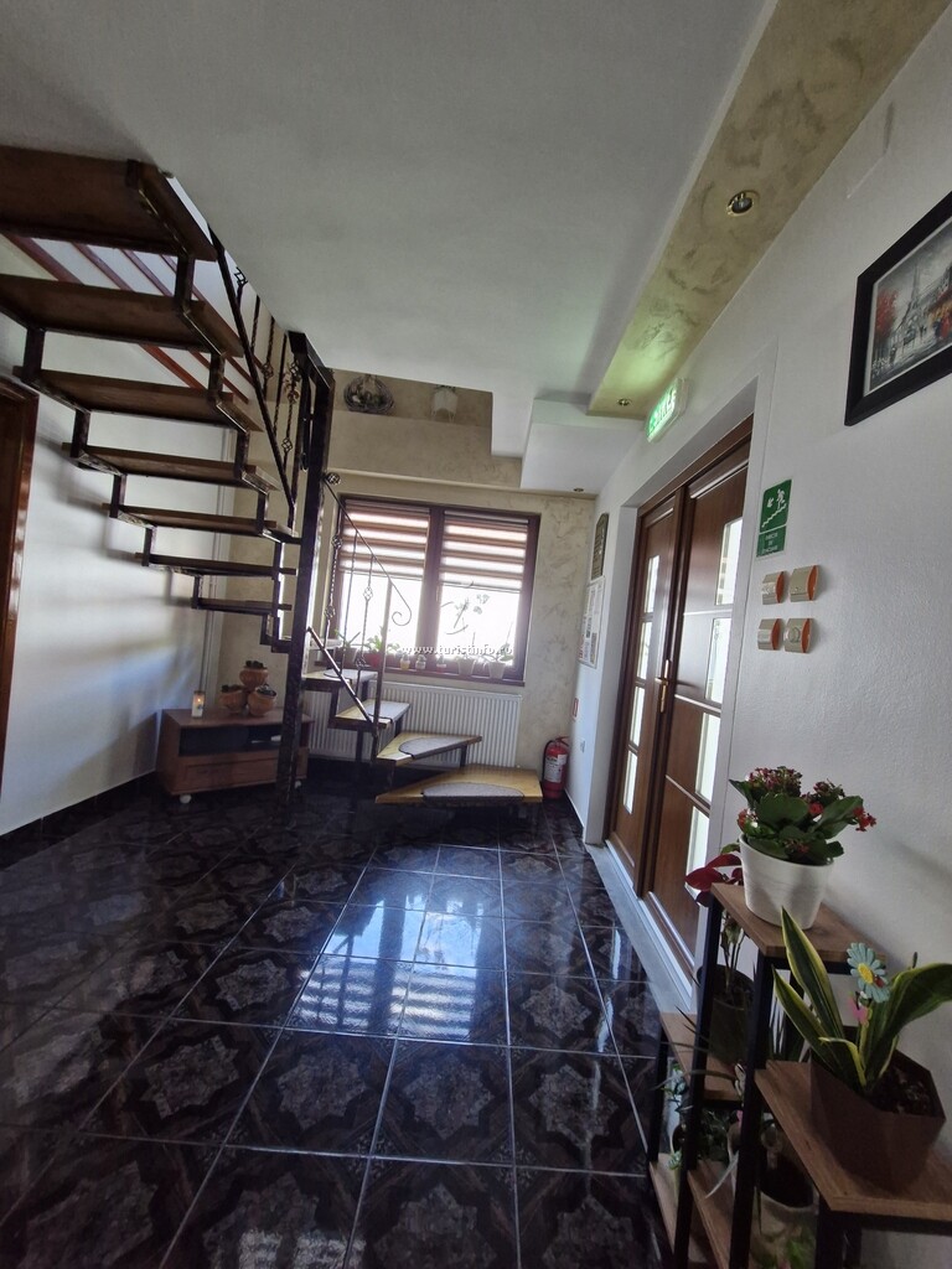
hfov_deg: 89.9
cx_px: 476
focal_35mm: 13
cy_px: 634
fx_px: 477
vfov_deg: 106.2
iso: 200
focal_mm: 1.74
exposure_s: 1/50
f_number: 2.2
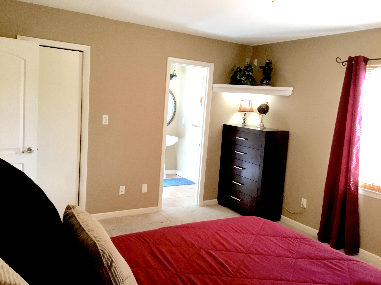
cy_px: 142
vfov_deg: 45.4
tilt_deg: -6.0
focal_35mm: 31
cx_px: 190
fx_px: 341
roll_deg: -3.3
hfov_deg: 58.4
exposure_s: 1/30
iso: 125
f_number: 2.4
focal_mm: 3.3
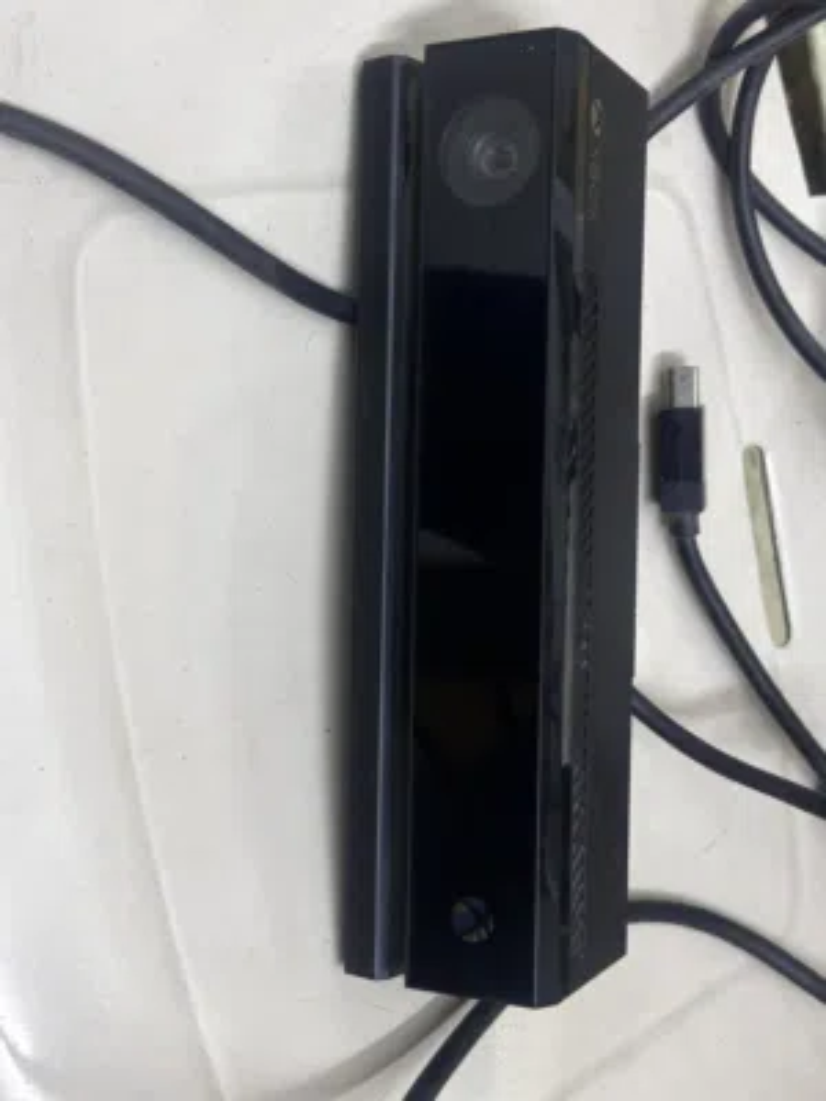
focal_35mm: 48
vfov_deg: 39.7
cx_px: 413
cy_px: 550
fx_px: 1527
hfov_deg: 30.3
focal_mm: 6.86
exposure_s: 1/33
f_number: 1.78
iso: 200
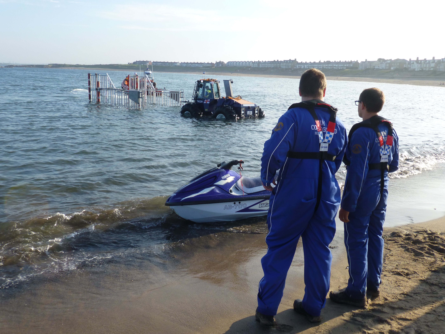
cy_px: 167
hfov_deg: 54.0
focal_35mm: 34
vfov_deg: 41.8
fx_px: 437
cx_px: 222
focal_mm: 6.1
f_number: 3.7
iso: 100
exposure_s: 1/500
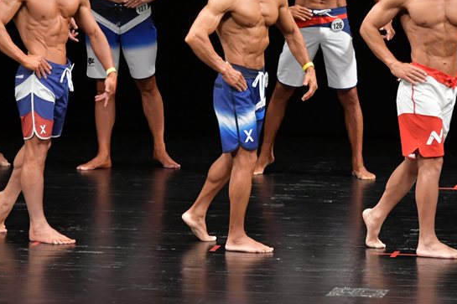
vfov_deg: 3.6
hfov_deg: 5.4
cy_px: 91
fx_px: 4873
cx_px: 252
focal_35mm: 384
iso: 3200
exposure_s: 1/400
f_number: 5.6
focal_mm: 180
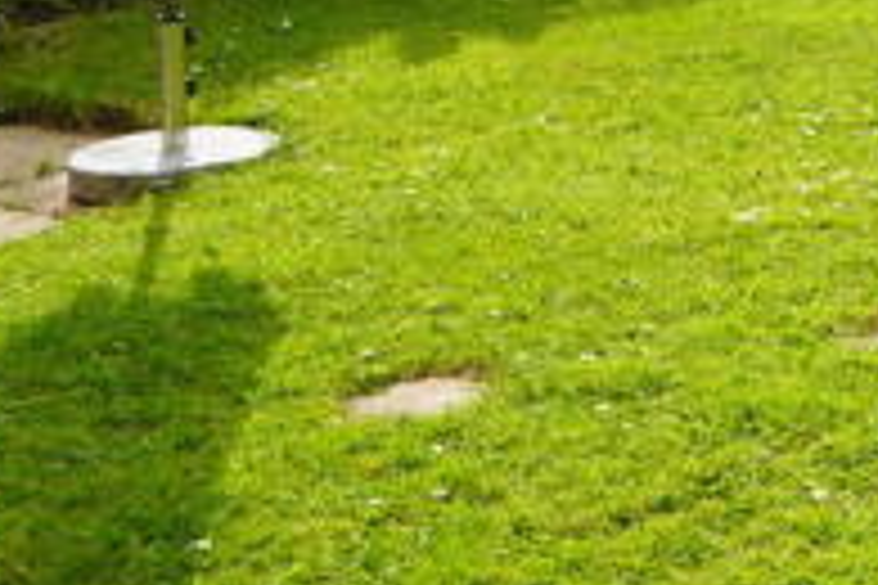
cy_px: -250
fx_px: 2463
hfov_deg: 18.6
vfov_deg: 12.9
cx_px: 1191
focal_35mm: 101
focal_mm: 30
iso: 100
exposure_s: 1/125
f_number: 8
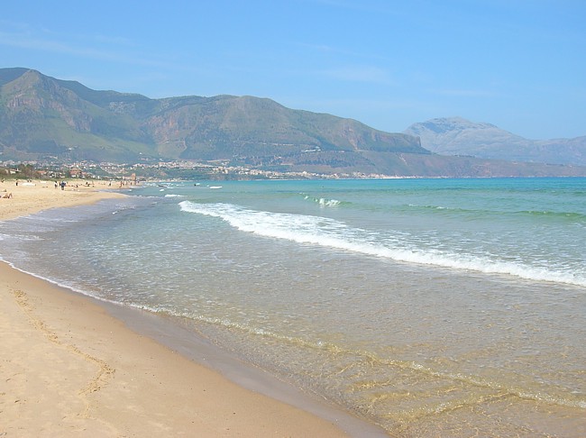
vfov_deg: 34.3
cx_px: 293
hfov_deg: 44.8
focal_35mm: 42
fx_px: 710
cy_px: 219
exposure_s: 1/308
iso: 50
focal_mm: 7
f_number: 5.2
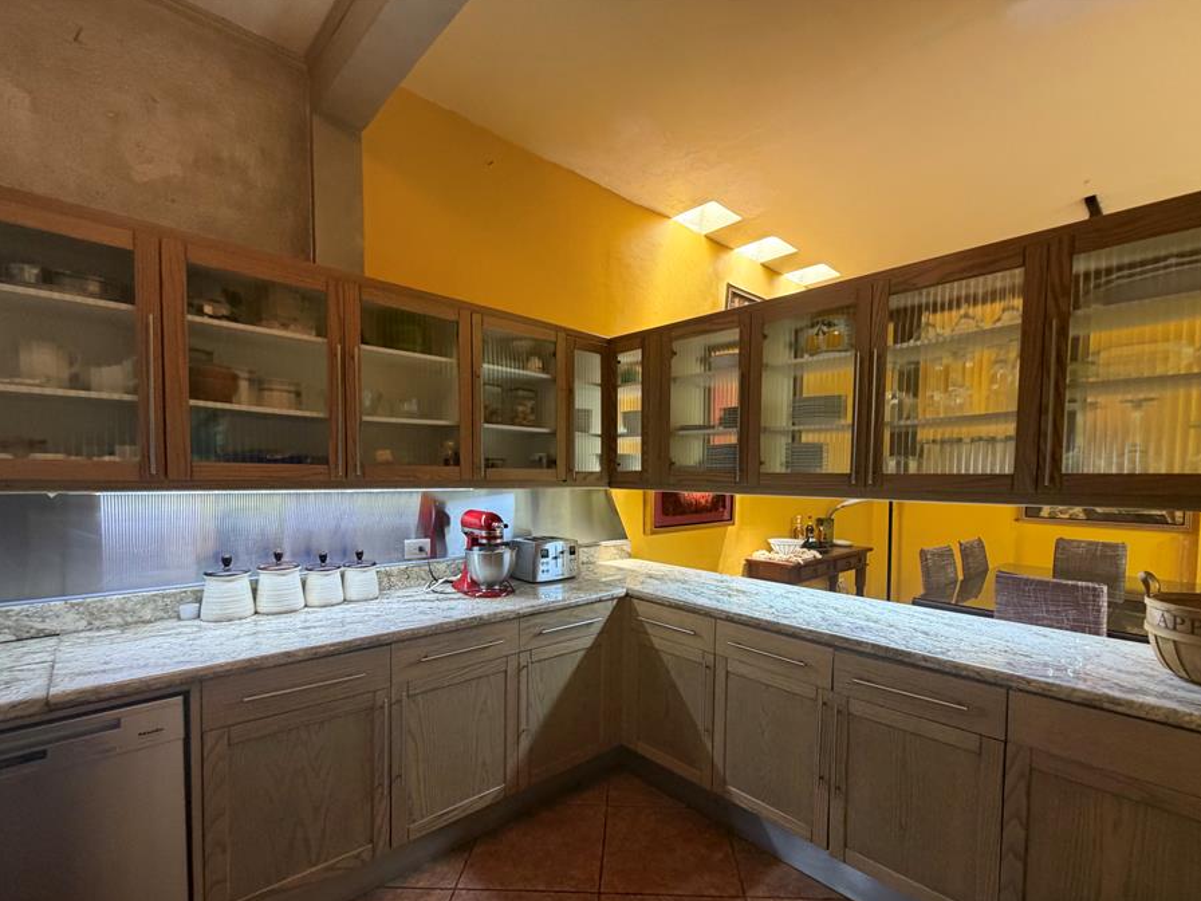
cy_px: 507
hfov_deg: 94.5
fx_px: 555
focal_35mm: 16
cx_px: 621
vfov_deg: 77.8
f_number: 2.2
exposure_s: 1/60
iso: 250
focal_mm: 2.22
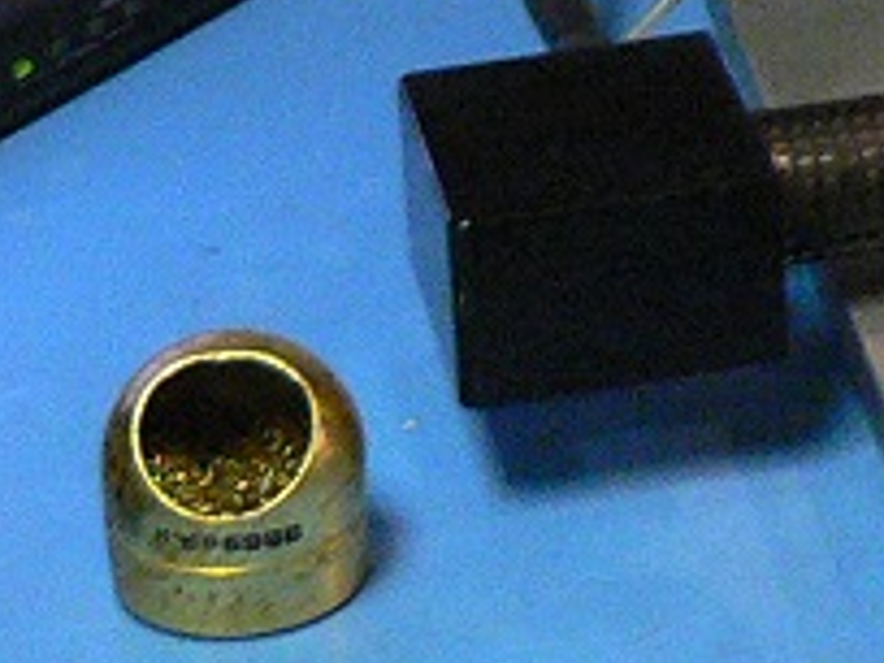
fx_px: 5414
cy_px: -888
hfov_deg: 9.1
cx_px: 1352
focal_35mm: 212
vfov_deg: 6.7
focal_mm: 6
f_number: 2.8
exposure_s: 1/15
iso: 200
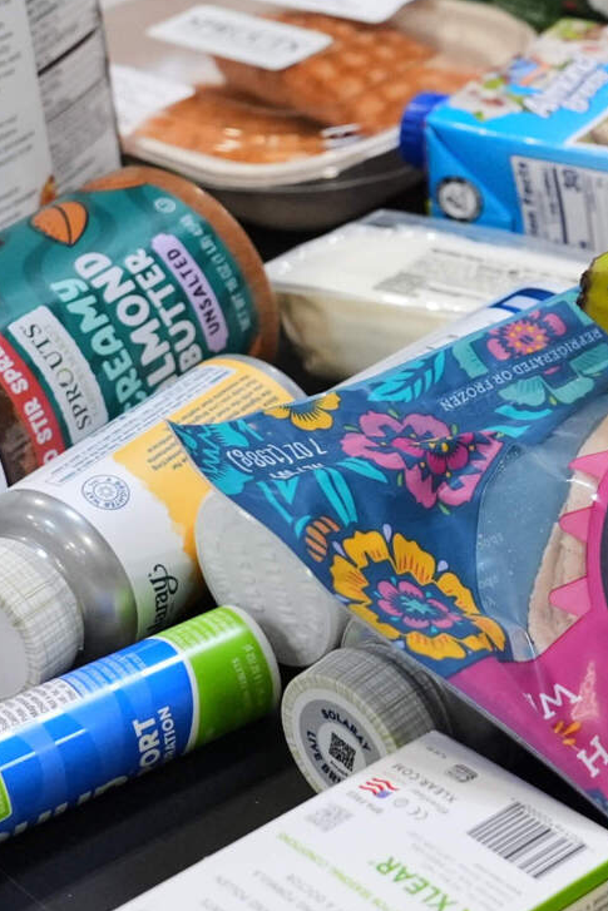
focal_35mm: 99
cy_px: 292
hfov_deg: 13.2
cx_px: 873
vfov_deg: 20.5
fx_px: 2507
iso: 2500
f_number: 3.5
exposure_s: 1/640
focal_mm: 24
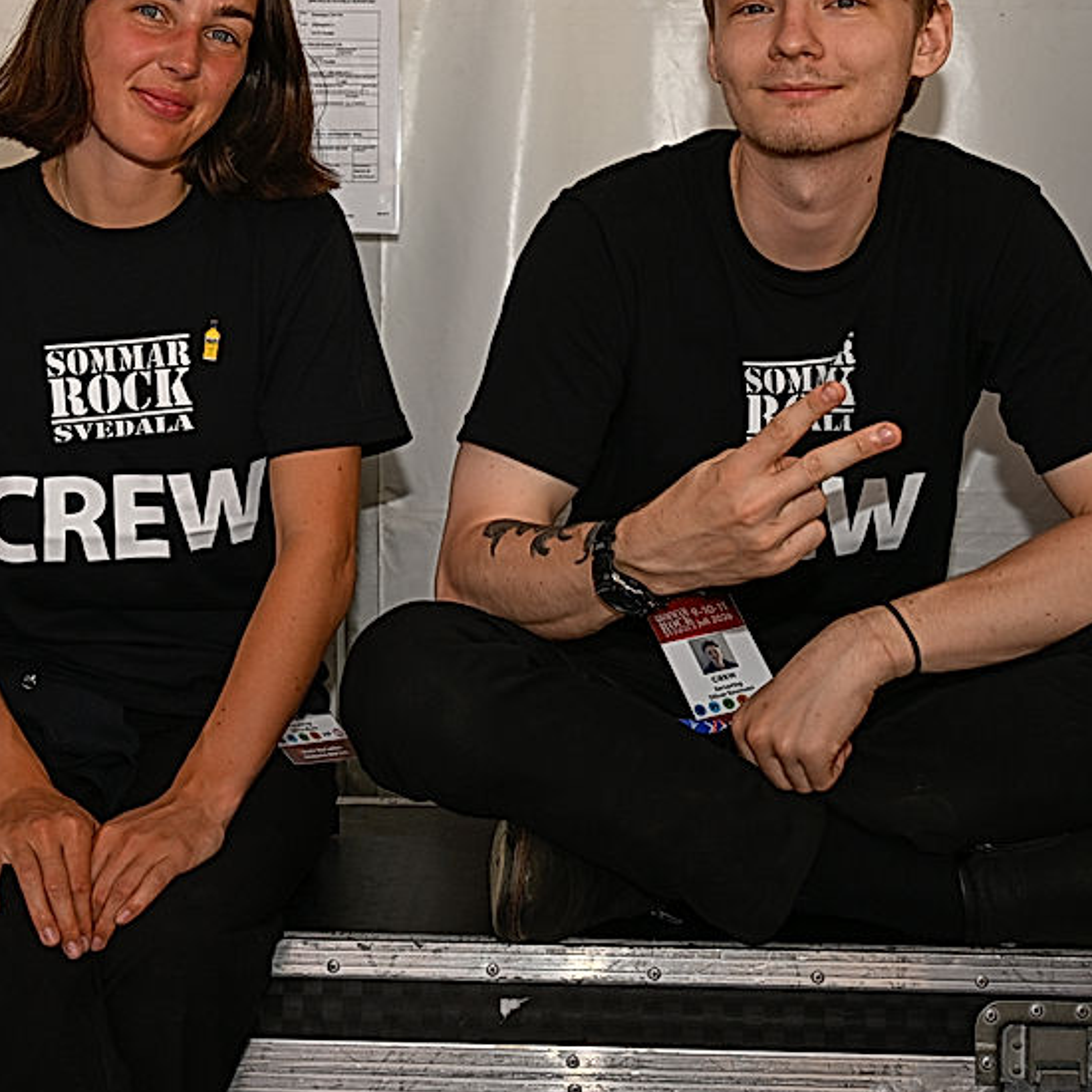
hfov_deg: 27.2
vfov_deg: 27.1
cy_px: 359
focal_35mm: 63
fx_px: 2248
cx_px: 441
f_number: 9
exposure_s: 1/160
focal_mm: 34
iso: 250
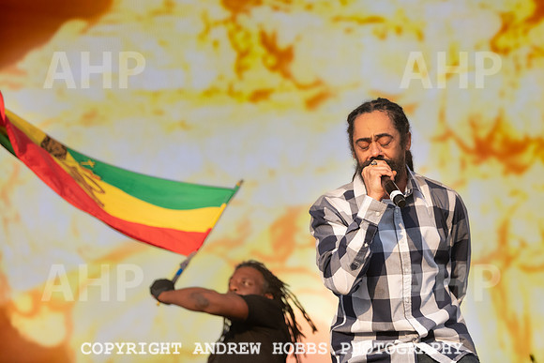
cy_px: 90
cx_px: 408
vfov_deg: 11.1
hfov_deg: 16.5
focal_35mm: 123
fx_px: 1861
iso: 640
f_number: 2.8
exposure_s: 1/5000
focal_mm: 82
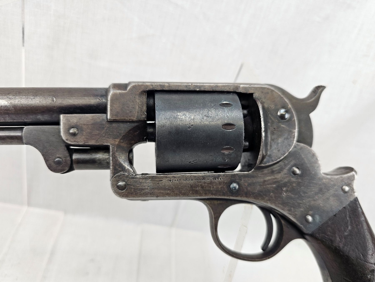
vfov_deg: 58.9
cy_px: 141
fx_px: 249
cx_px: 188
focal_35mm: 23
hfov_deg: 73.9
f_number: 1.7
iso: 80
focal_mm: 6.3
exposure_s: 1/100
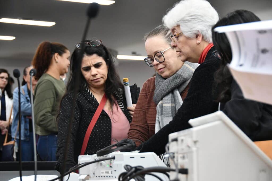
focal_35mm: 120
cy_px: 90
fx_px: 907
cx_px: 136
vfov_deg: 11.4
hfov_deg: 17.1
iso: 3200
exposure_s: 1/160
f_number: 5
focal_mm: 80
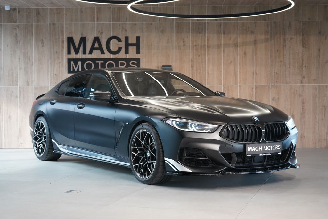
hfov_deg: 32.9
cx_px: 164
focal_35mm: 61
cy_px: 110
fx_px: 556
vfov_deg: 22.3
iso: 5000
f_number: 5.6
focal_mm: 61
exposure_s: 1/160
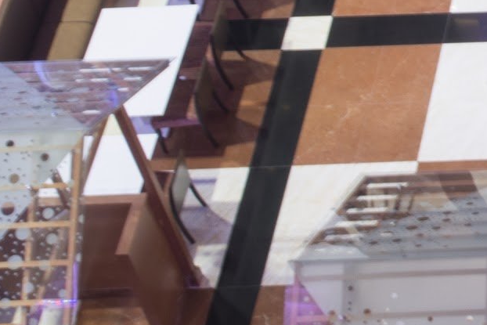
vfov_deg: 7.0
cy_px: -307
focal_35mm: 189
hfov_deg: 9.7
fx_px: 2557
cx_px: 1135
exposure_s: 4
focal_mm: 24
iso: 100
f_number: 16
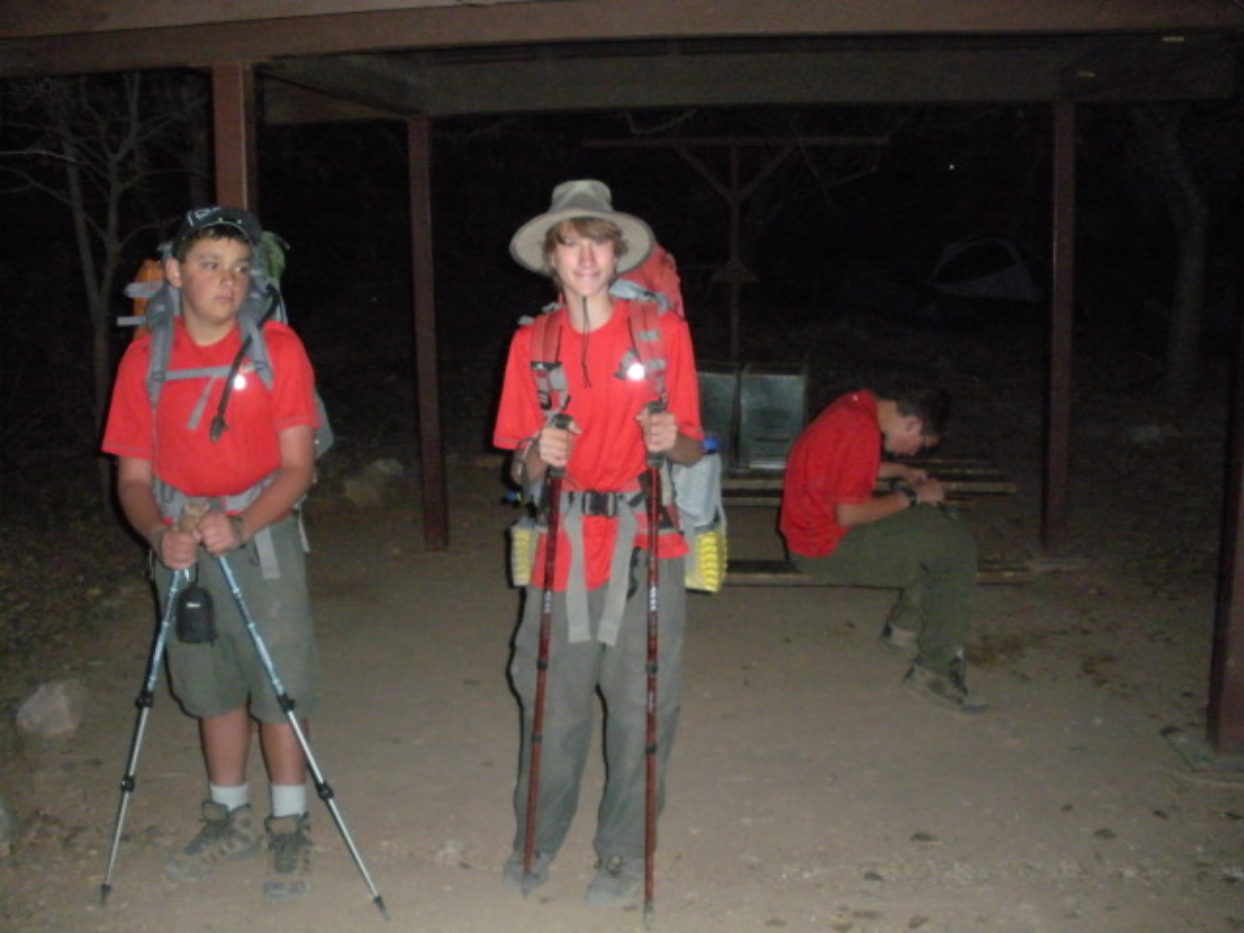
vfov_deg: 39.7
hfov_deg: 51.4
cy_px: 466
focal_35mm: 36
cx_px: 622
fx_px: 1294
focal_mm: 6.3
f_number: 3.5
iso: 800
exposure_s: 1/60
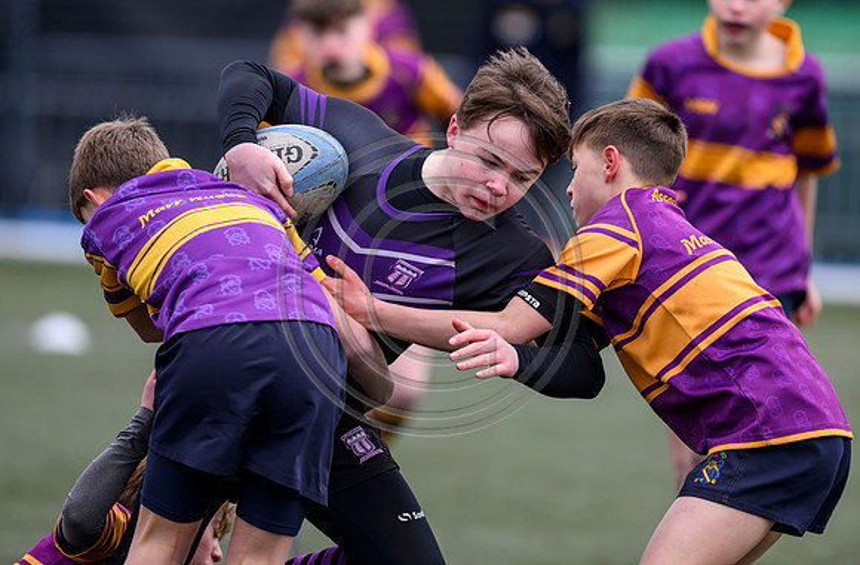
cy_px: 253
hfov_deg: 4.7
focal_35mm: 438
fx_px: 10417
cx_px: 391
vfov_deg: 3.1
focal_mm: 400
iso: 500
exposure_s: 1/1600
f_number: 3.5
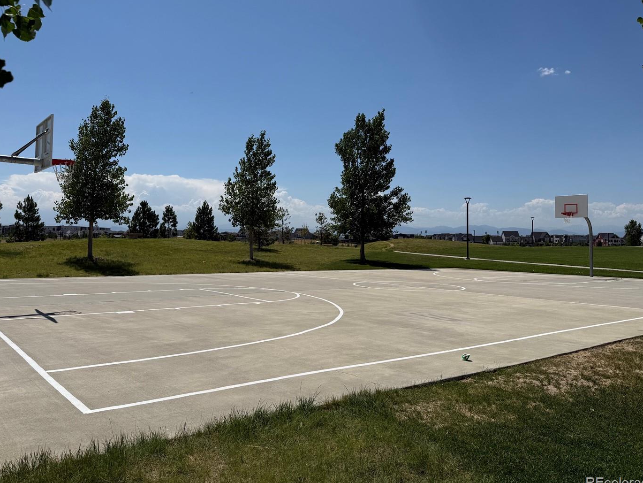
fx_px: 520
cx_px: 287
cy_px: 211
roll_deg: -0.5
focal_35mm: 28
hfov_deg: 63.3
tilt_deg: +3.5
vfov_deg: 49.6
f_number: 1.78
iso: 80
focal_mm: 6.76
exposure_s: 1/11905
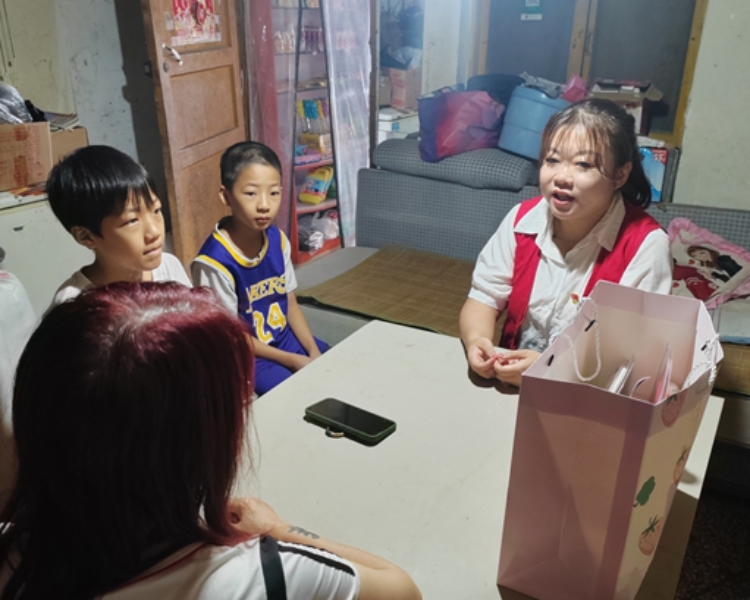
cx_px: 389
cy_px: 342
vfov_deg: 44.4
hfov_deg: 54.2
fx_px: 733
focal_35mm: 33
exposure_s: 1/50
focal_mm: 5.52
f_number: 1.9
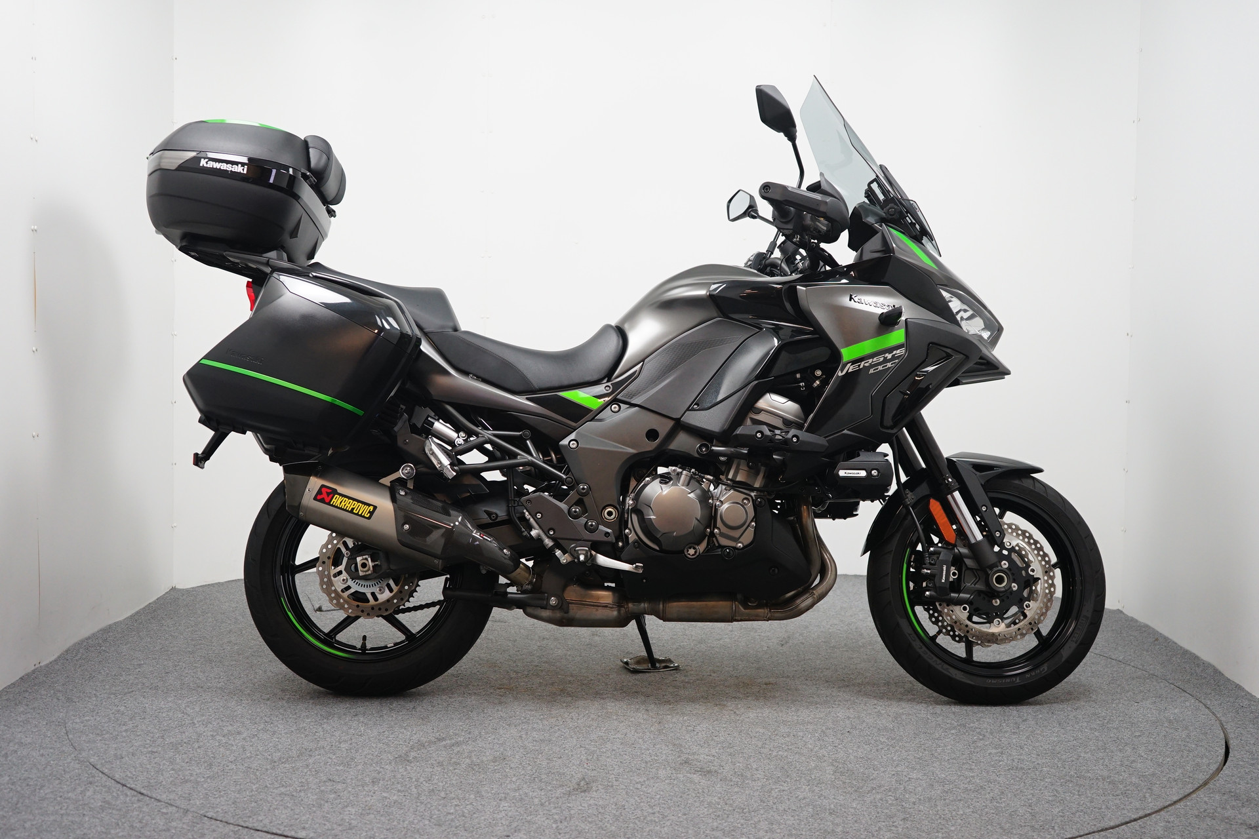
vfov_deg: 29.9
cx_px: 630
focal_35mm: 45
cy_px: 420
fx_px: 1574
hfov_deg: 43.6
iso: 1000
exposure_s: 1/60
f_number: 4.5
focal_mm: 45
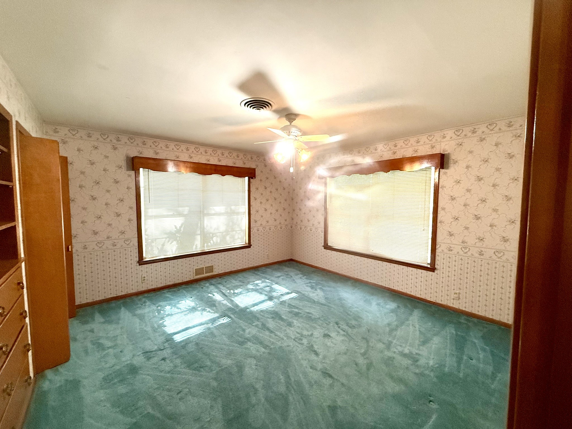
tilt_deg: -3.8
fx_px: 231
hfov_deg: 102.1
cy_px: 214
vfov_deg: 85.7
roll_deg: +0.0
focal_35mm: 14
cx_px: 286
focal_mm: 2.22
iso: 400
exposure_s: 1/120
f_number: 2.2
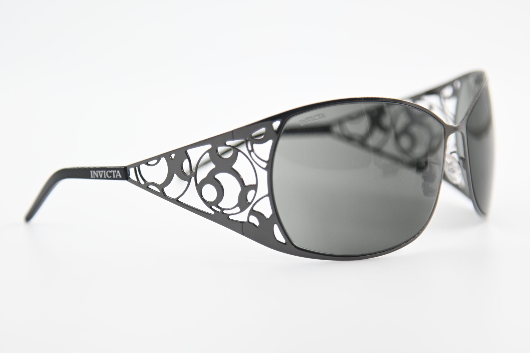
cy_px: 176
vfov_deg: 9.3
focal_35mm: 147
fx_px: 2164
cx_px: 265
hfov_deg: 14.0
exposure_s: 1/400
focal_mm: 98
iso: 400
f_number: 4
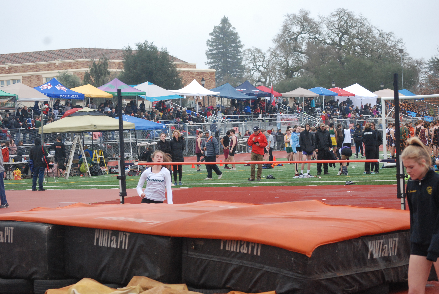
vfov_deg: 13.5
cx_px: 220
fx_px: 1245
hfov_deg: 20.0
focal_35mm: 102
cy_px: 147
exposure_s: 1/800
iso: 1000
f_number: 7.1
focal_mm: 68
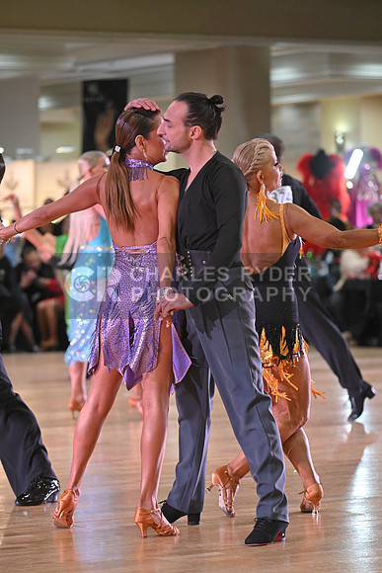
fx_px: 2386
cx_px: 191
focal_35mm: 150
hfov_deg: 9.2
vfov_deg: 13.7
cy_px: 286
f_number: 4.5
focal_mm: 150
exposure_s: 1/400
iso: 4000
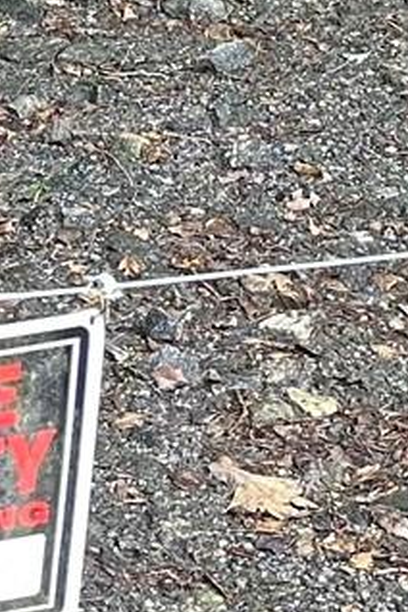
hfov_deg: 8.5
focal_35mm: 161
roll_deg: +0.7
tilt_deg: -14.7
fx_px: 2737
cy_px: -381
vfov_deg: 12.0
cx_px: 90
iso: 200
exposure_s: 1/121
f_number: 1.78
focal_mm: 6.86
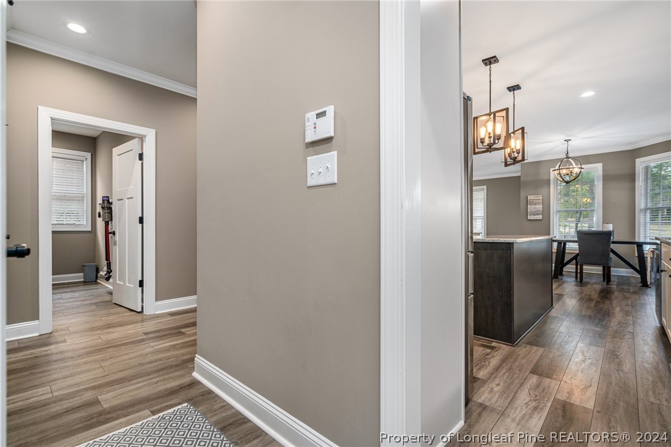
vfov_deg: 73.7
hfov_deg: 96.8
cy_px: 224
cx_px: 336
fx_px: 298
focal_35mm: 16
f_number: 5.6
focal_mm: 16
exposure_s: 1/60
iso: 400
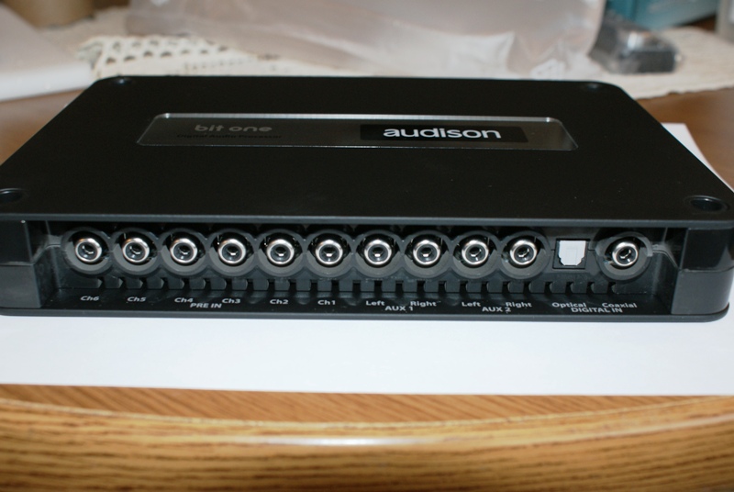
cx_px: 367
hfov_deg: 49.5
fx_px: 796
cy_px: 246
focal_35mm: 39
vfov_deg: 34.3
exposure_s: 1/60
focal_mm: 26
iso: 400
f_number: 5.6
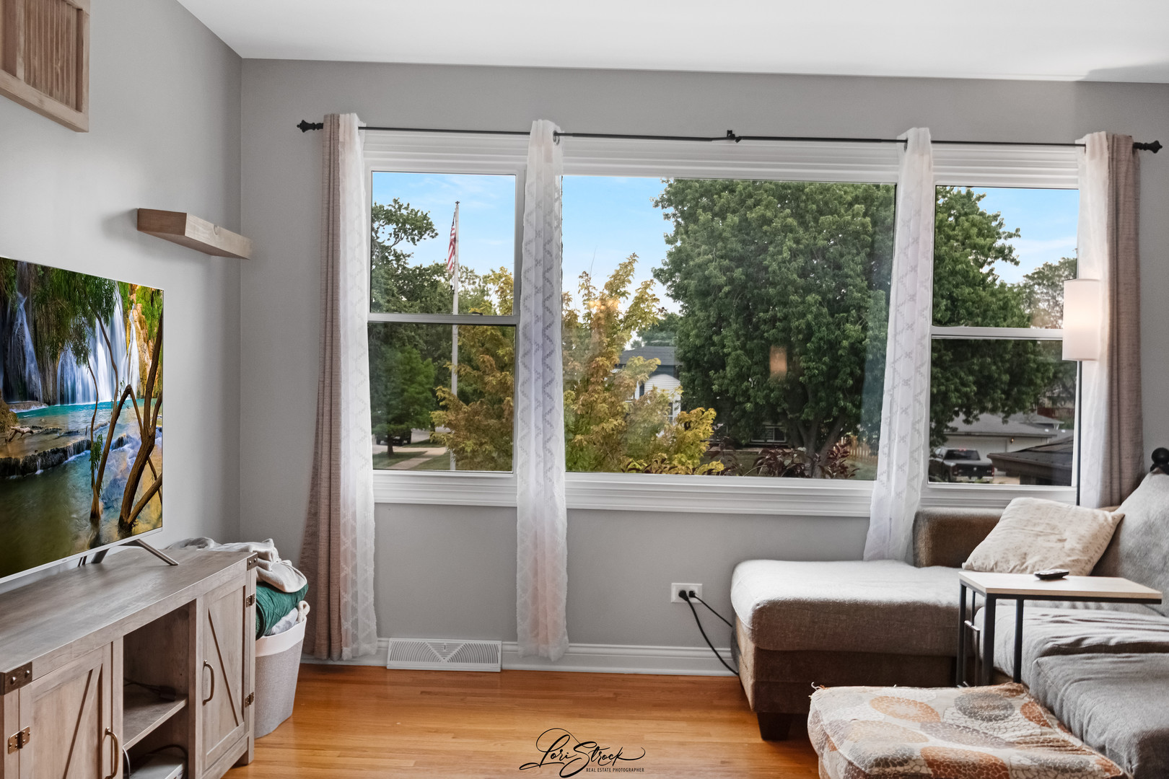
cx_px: 584
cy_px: 390
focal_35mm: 36
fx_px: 1169
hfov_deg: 53.1
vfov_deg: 36.9
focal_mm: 24
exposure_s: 1/1250
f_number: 8
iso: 400
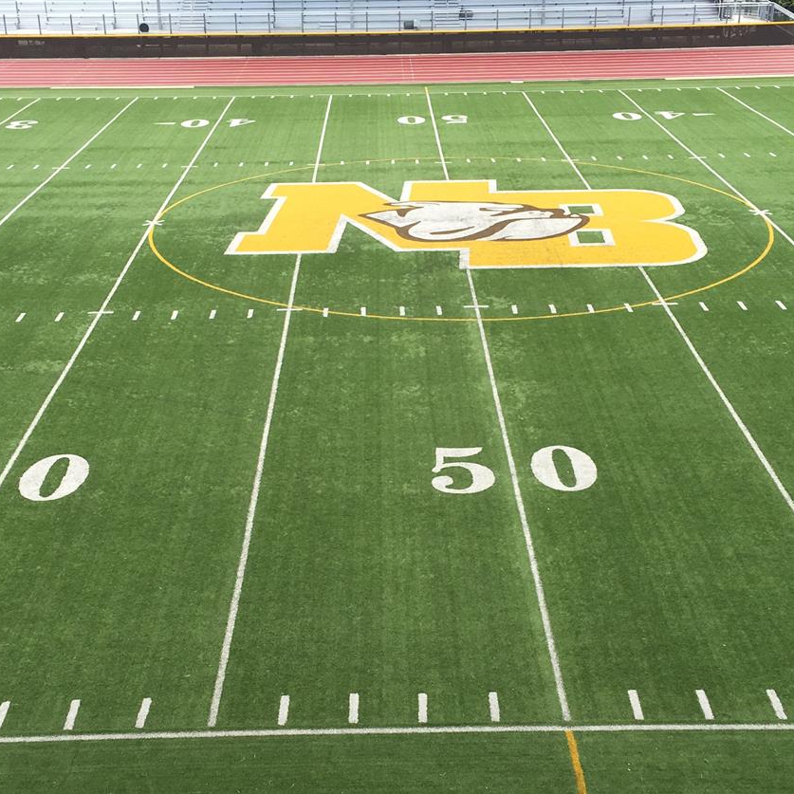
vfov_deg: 34.6
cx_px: 401
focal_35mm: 49
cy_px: 446
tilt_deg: -24.0
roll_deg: +0.8
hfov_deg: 34.7
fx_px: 1272
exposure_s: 1/324
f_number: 2.2
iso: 25
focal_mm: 4.15
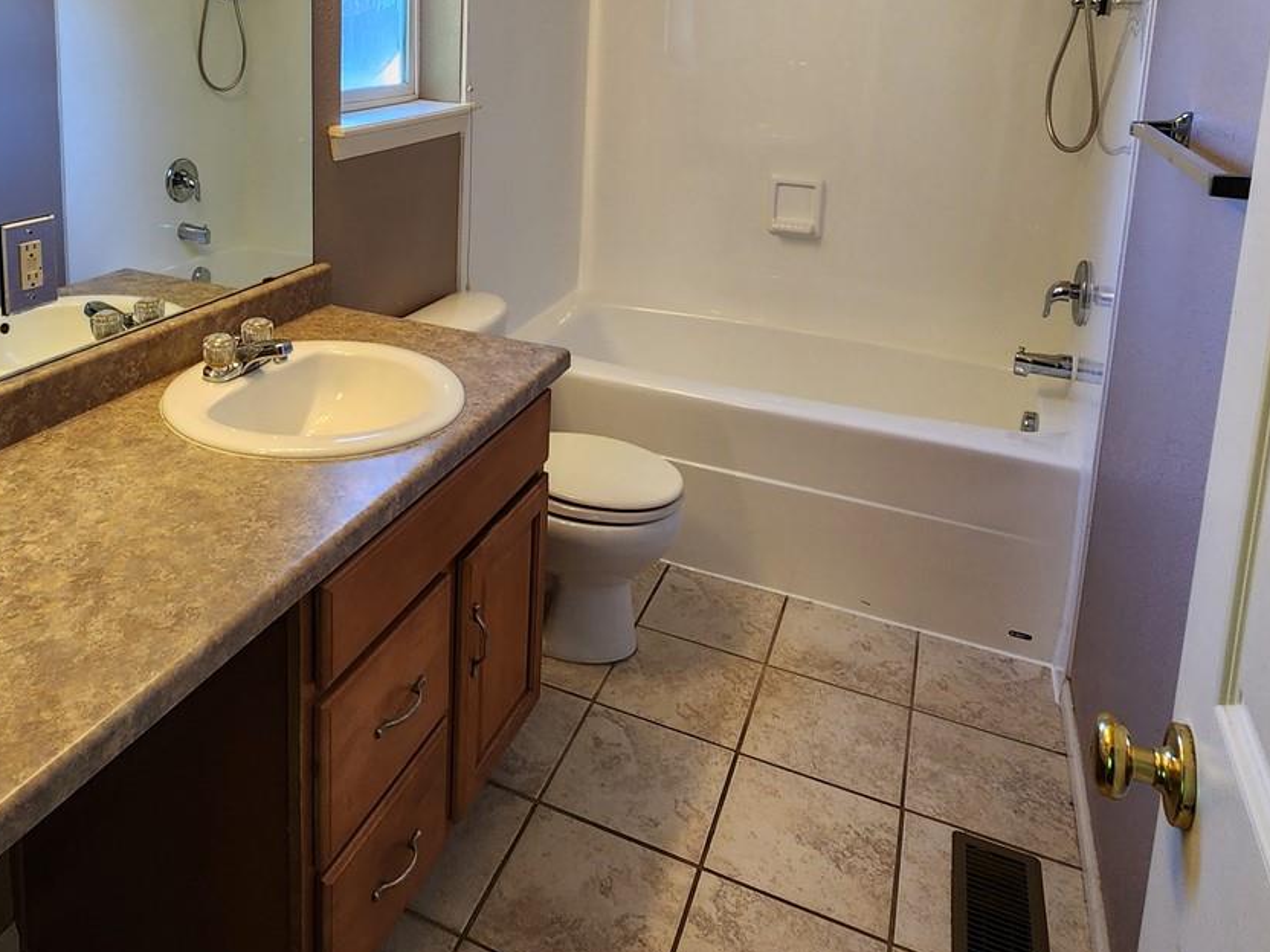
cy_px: 180
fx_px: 917
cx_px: 467
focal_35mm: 25
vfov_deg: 51.2
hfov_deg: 68.2
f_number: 2.2
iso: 100
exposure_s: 1/60
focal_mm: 2.2
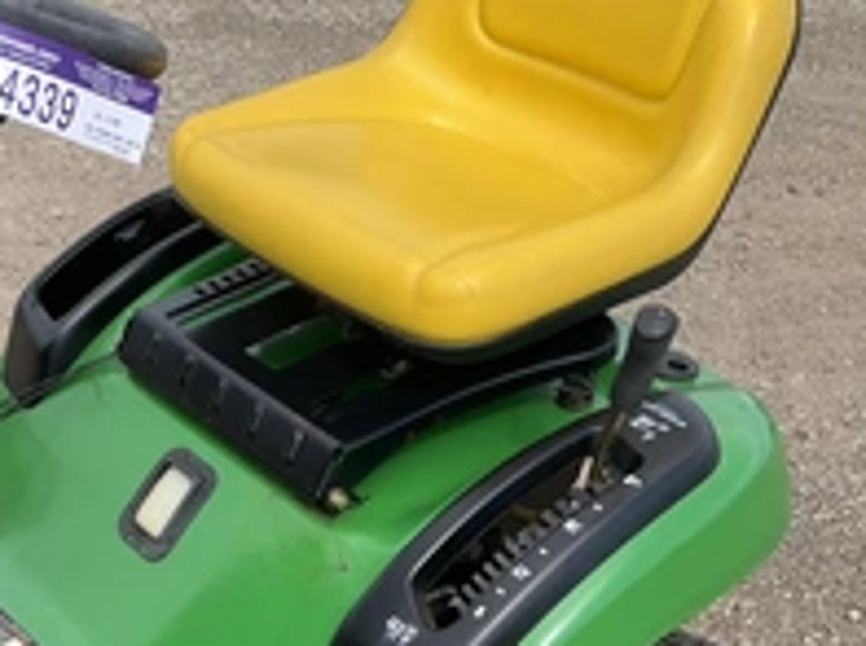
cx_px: 114
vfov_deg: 24.1
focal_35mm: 59
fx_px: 1473
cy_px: 580
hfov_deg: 31.5
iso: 25
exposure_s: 1/816
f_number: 1.8
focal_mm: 3
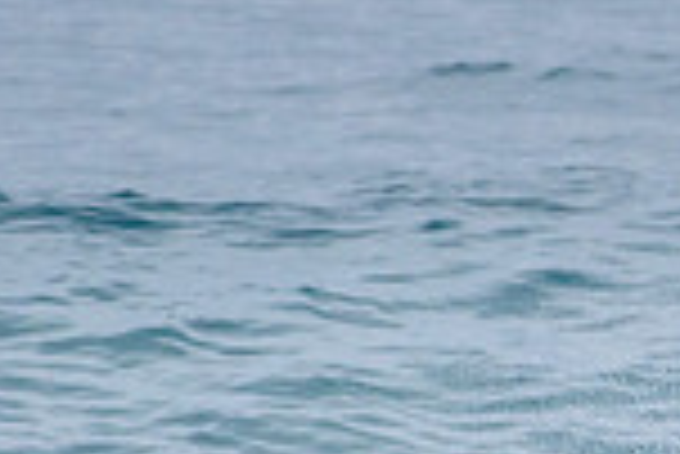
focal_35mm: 2355
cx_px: 1511
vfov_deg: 0.6
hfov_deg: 0.9
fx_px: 44525
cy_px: 525
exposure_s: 1/2000
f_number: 5.6
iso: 1400
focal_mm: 500
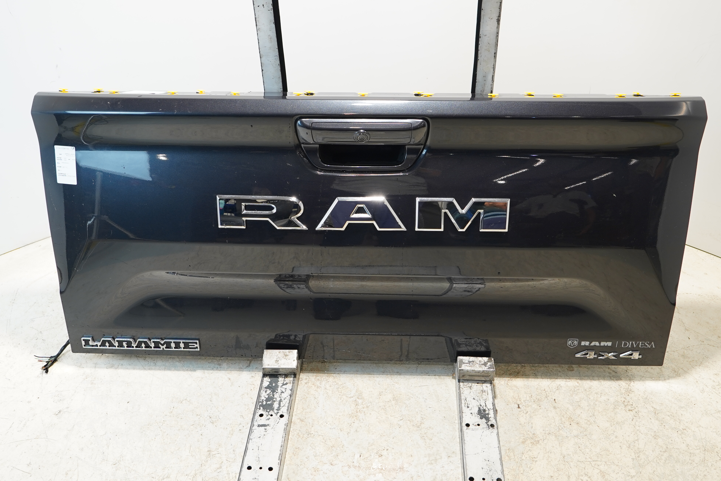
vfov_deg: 40.0
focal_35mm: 33
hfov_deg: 57.2
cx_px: 360
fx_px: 661
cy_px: 240
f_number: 4
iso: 250
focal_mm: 22
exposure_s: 1/60
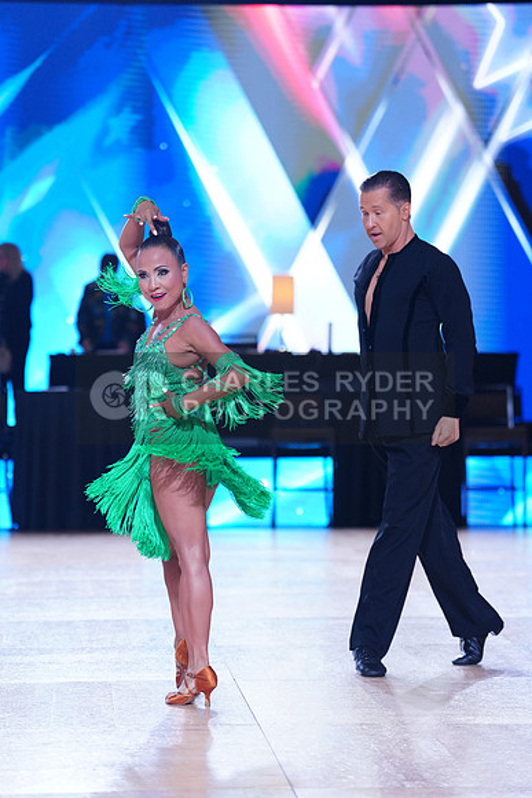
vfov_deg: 18.6
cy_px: 399
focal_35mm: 110
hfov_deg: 12.5
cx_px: 266
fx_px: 2437
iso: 1250
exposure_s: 1/640
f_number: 2.8
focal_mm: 110
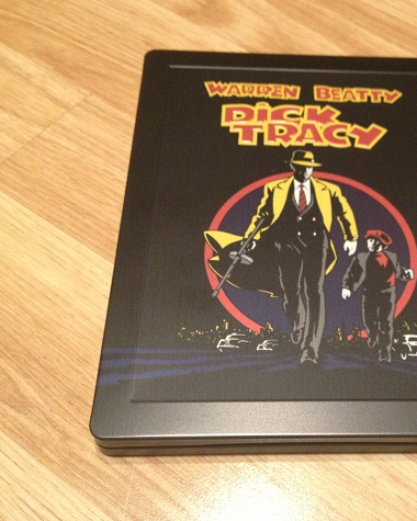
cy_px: 259
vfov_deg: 40.3
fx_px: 710
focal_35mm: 46
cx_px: 304
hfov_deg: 32.2
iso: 400
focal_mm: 4.28
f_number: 2.4
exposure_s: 1/20
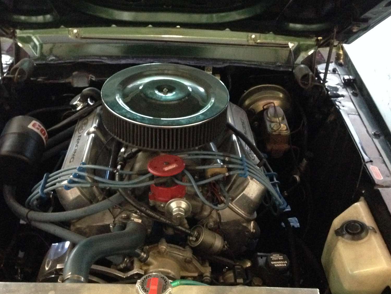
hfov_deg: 42.8
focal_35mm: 44
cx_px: 169
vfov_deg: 32.9
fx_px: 497
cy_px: 150
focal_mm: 4.12
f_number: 2.4
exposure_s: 1/15
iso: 800
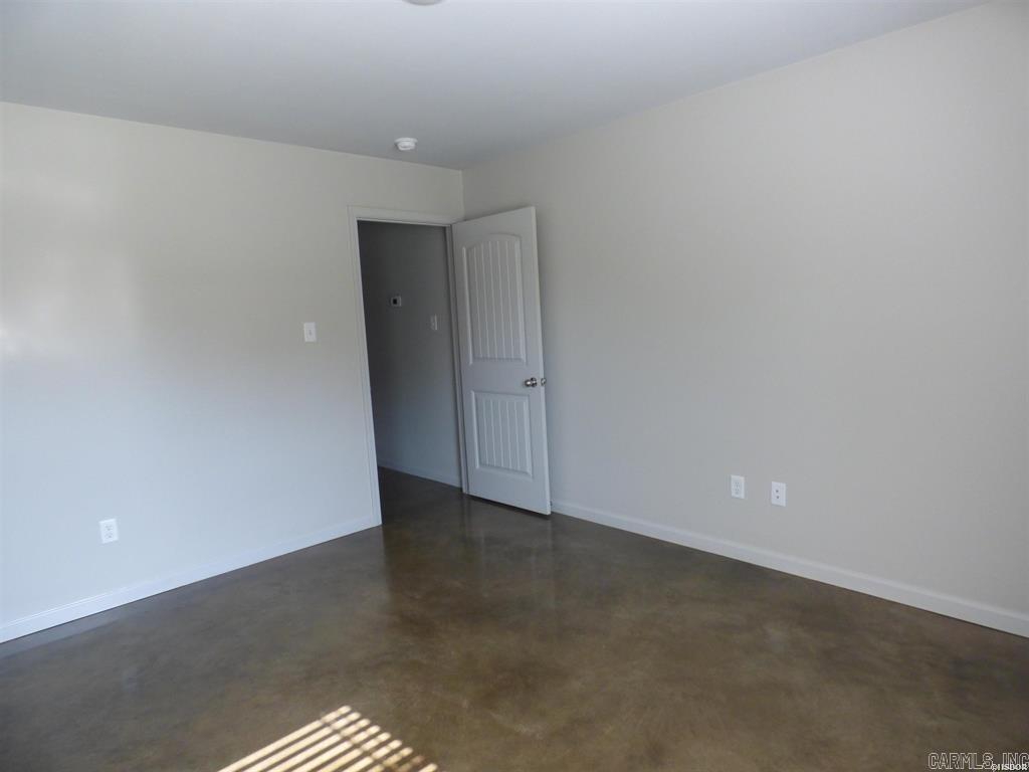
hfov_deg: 81.7
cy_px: 386
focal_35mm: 20
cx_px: 514
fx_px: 595
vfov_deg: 66.0
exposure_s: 1/60
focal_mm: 3.58
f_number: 2.8
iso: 250
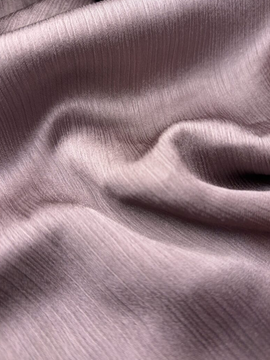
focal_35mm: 30
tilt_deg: -59.8
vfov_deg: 59.9
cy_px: 170
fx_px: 312
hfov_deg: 46.7
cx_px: 152
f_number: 1.6
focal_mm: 5.96
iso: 50
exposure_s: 1/114
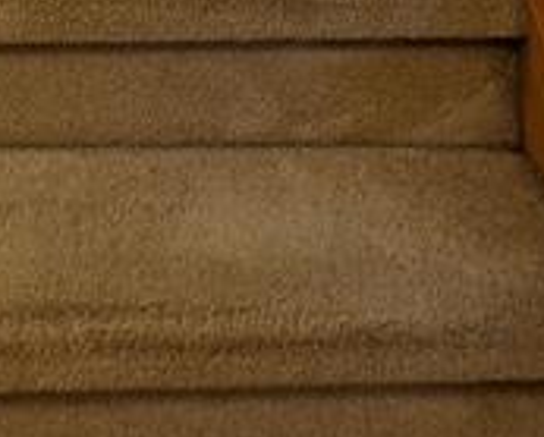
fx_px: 1113
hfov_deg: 26.5
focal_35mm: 69
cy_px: -682
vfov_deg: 13.7
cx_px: 53
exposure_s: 1/24
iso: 81
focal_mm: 2.23
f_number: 1.95
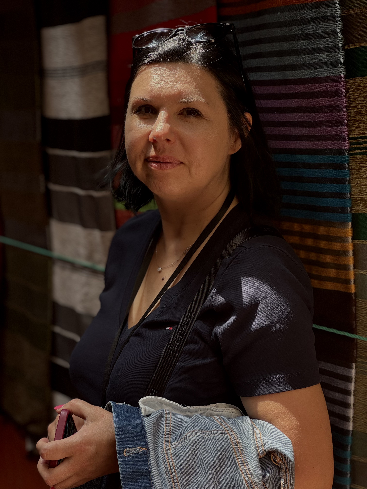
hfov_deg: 19.1
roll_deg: +1.6
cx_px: 184
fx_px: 1088
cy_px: 244
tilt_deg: -8.6
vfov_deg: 25.3
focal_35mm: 77
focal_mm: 9
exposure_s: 1/99
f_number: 2.8
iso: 40
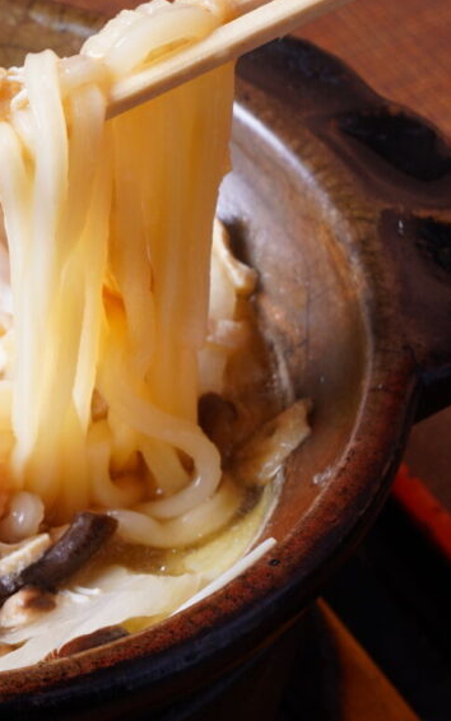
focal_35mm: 151
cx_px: -93
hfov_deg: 8.6
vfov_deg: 13.8
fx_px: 2968
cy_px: 297
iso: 400
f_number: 16
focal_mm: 82
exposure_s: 1/100
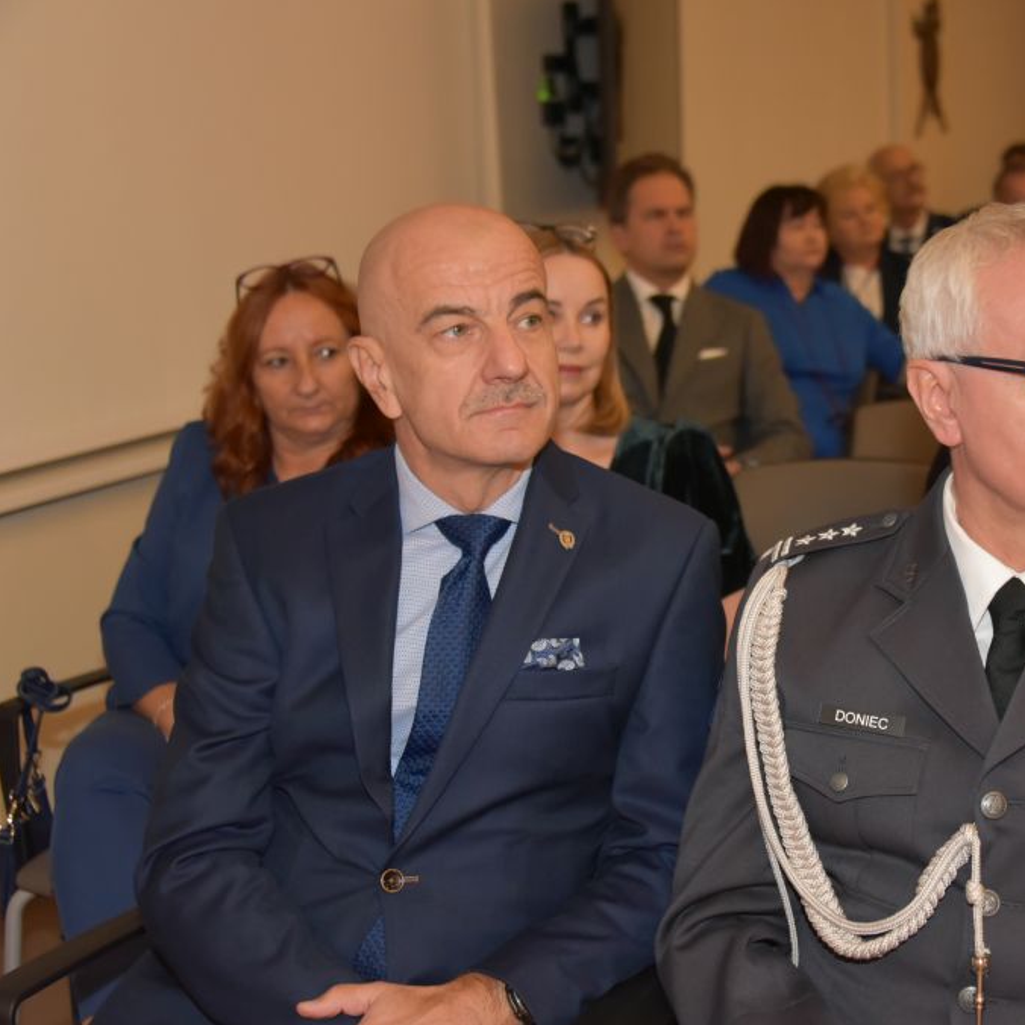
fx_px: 1943
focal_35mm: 58
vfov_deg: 29.6
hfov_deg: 29.2
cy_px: 514
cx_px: 725
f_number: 4.2
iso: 3200
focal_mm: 45
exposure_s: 1/60
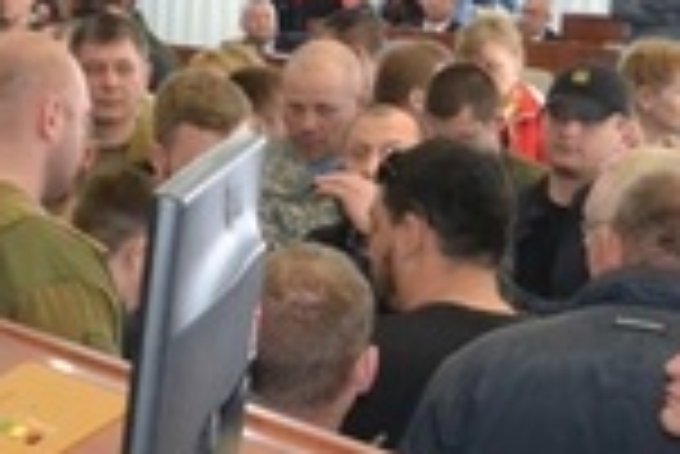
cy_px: 425
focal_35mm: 127
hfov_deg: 15.3
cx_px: -221
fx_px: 2401
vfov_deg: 10.7
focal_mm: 20
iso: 2800
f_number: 3.8
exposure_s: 1/60
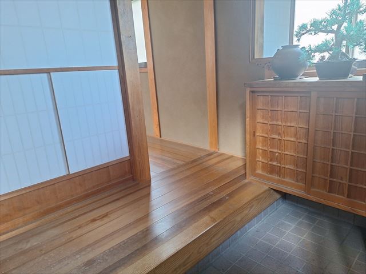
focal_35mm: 23
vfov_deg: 58.9
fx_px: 243
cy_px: 137
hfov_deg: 73.9
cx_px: 183
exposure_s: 1/50
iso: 160
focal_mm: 5.54
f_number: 1.8
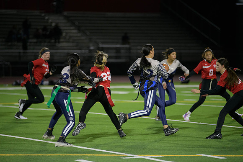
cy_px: 81
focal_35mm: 175
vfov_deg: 7.9
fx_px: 1181
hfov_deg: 11.7
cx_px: 122
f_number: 2.8
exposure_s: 1/640
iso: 2500
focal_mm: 175
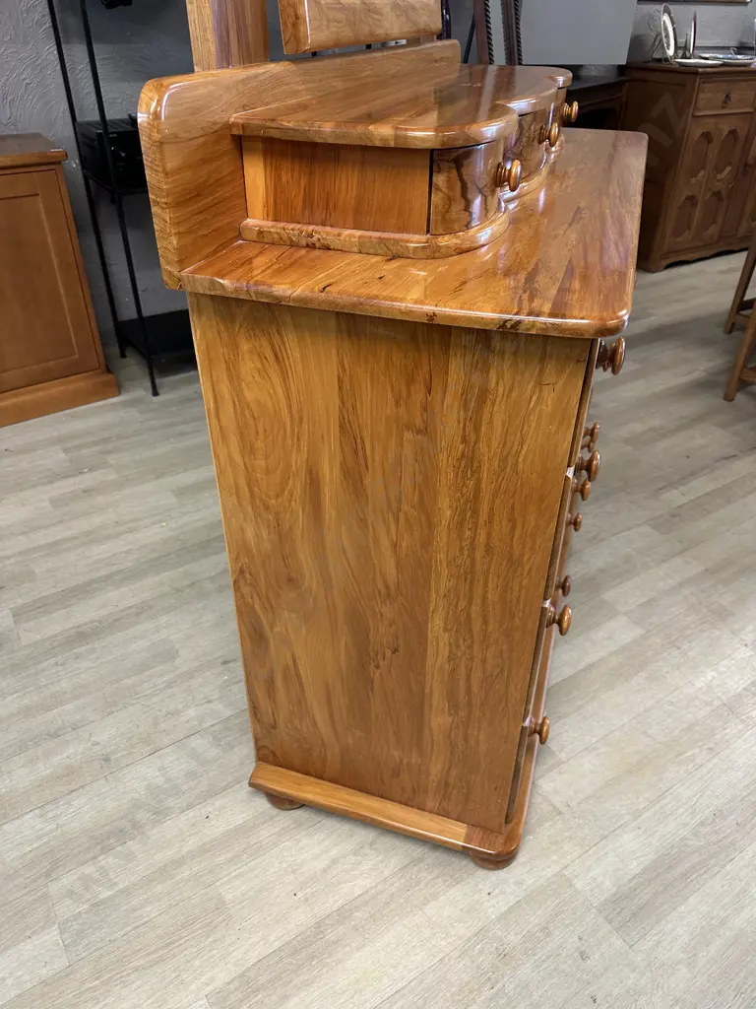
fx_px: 699
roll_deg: -0.2
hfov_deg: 56.8
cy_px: 504
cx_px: 378
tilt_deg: -34.6
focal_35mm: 24
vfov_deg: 71.6
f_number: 1.78
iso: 200
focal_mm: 6.86
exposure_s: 1/50
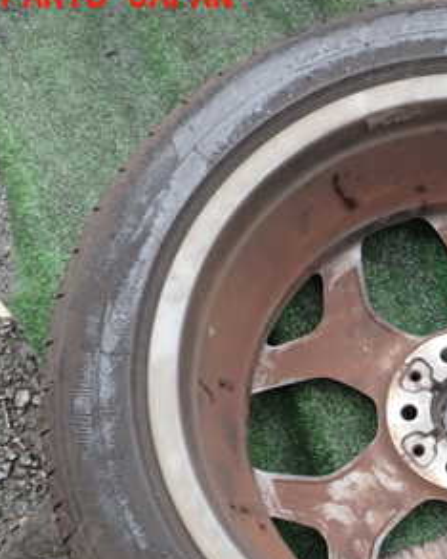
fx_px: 993
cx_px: 458
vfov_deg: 31.1
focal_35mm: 60
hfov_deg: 24.1
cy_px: 401
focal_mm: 5.4
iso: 125
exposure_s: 1/60
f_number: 2.3
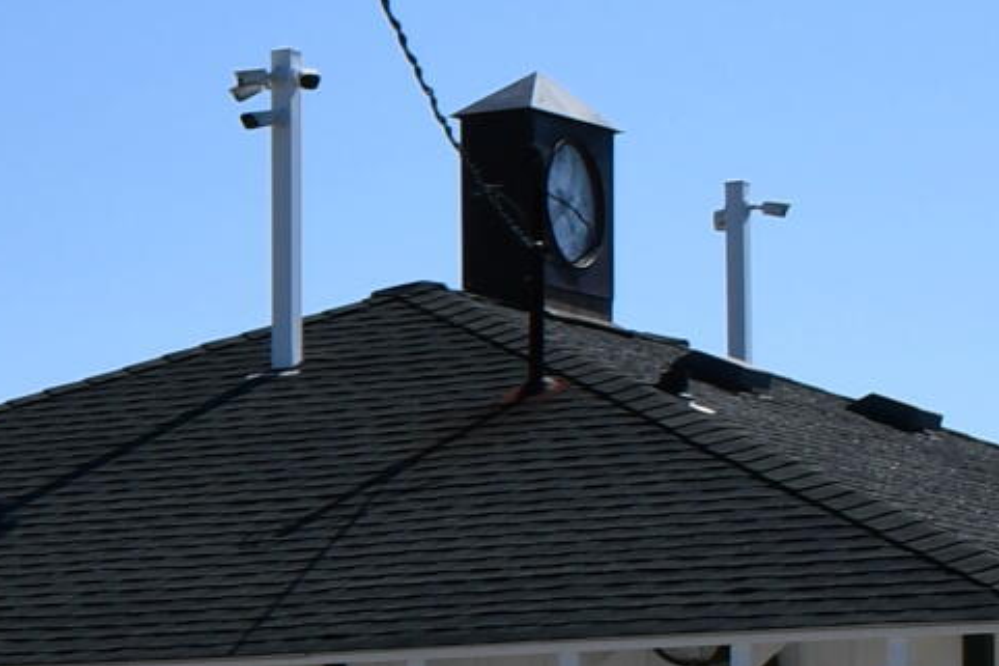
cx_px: -1229
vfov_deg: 8.0
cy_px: 959
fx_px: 4660
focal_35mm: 168
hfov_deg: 10.8
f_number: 10
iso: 100
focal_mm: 18
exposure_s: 1/400
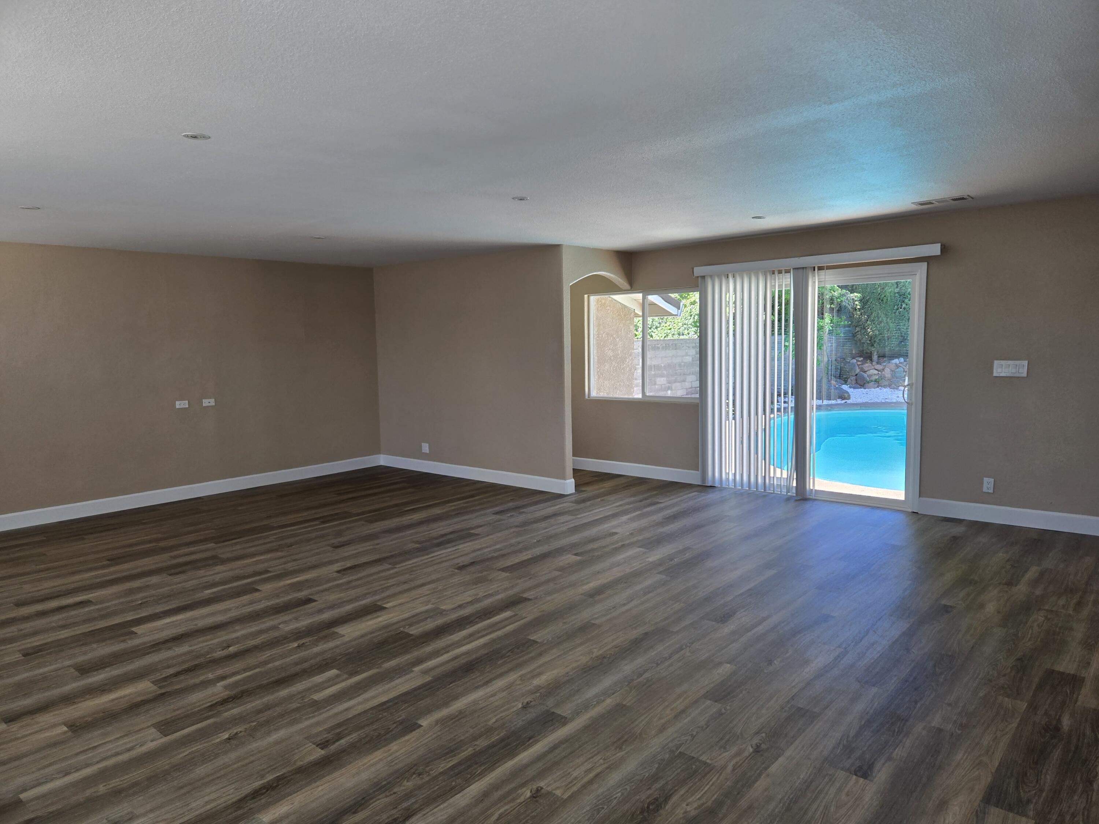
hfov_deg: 73.9
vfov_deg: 58.9
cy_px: 412
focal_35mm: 23
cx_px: 550
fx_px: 730
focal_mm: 5.4
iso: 64
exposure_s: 1/180
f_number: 1.8
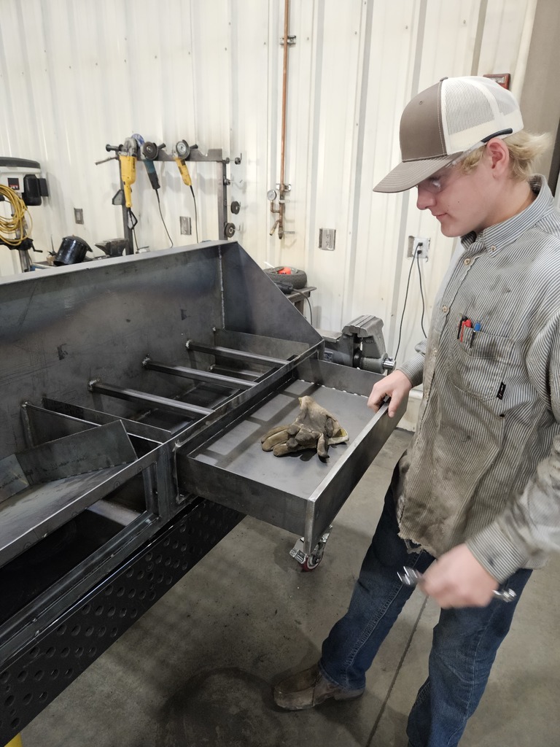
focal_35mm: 23
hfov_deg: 58.9
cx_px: 280
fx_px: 496
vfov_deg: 73.9
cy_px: 374
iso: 500
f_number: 1.8
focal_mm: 5.4
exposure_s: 1/120
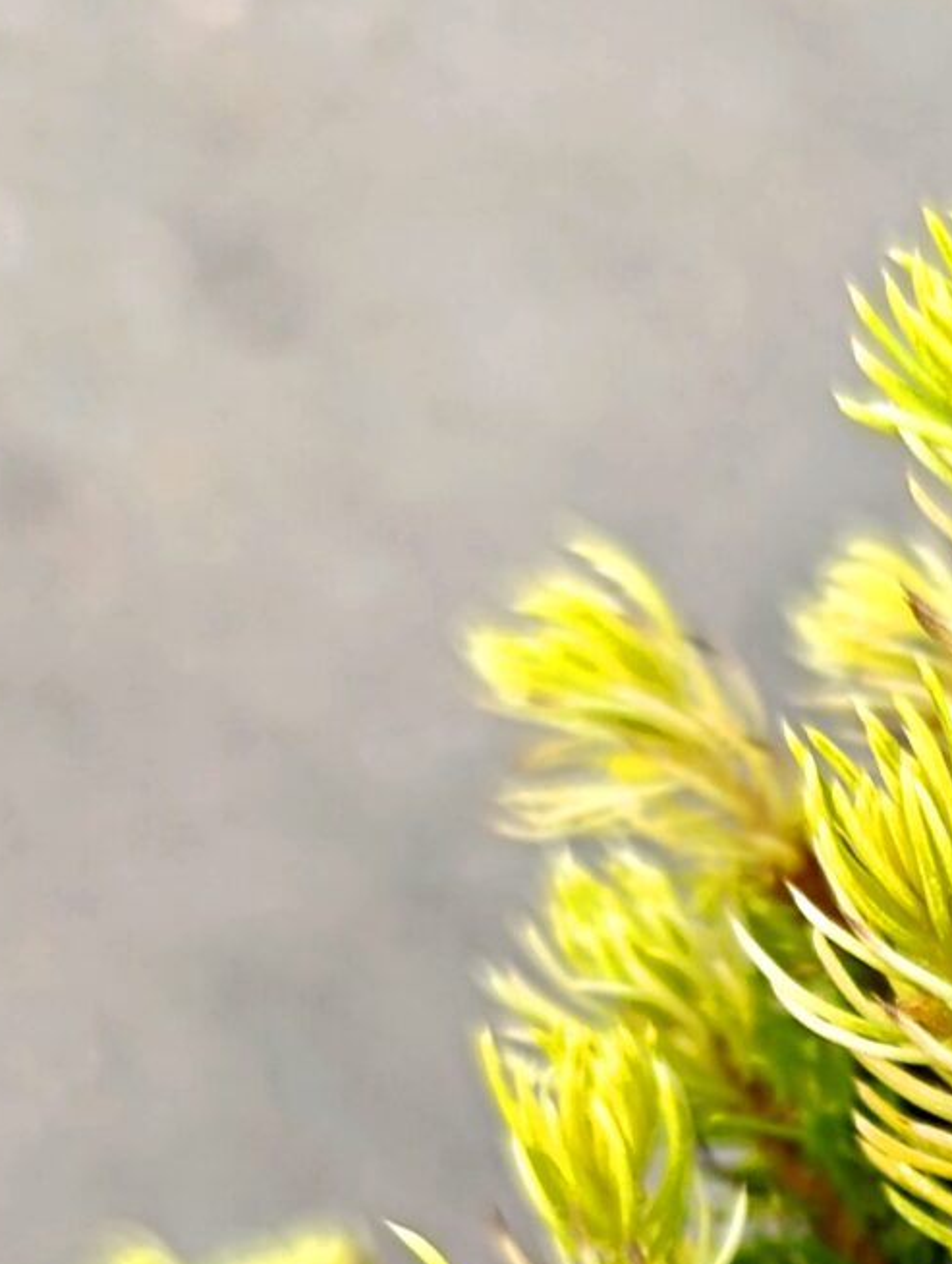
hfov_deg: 15.5
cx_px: 1309
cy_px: 1602
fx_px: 3290
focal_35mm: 90
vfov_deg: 20.1
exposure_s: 1/100
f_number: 1.6
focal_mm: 6.14
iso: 125
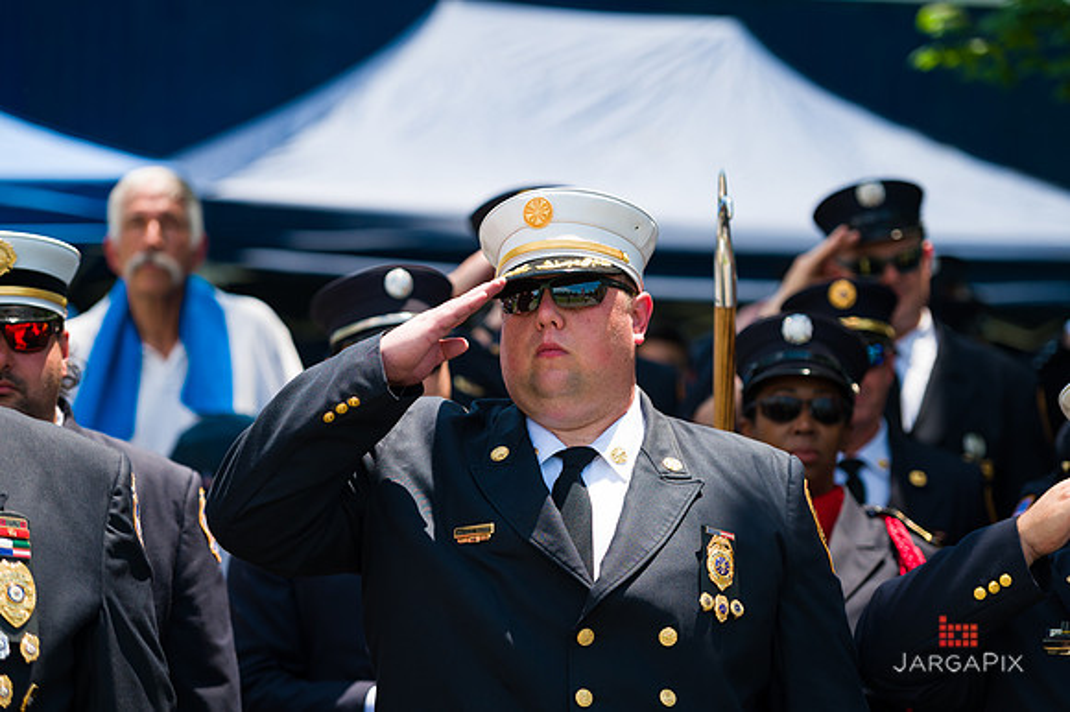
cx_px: 535
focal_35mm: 130
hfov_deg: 15.8
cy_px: 356
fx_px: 3862
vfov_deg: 10.5
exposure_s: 1/1600
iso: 200
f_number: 3.2
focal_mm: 130
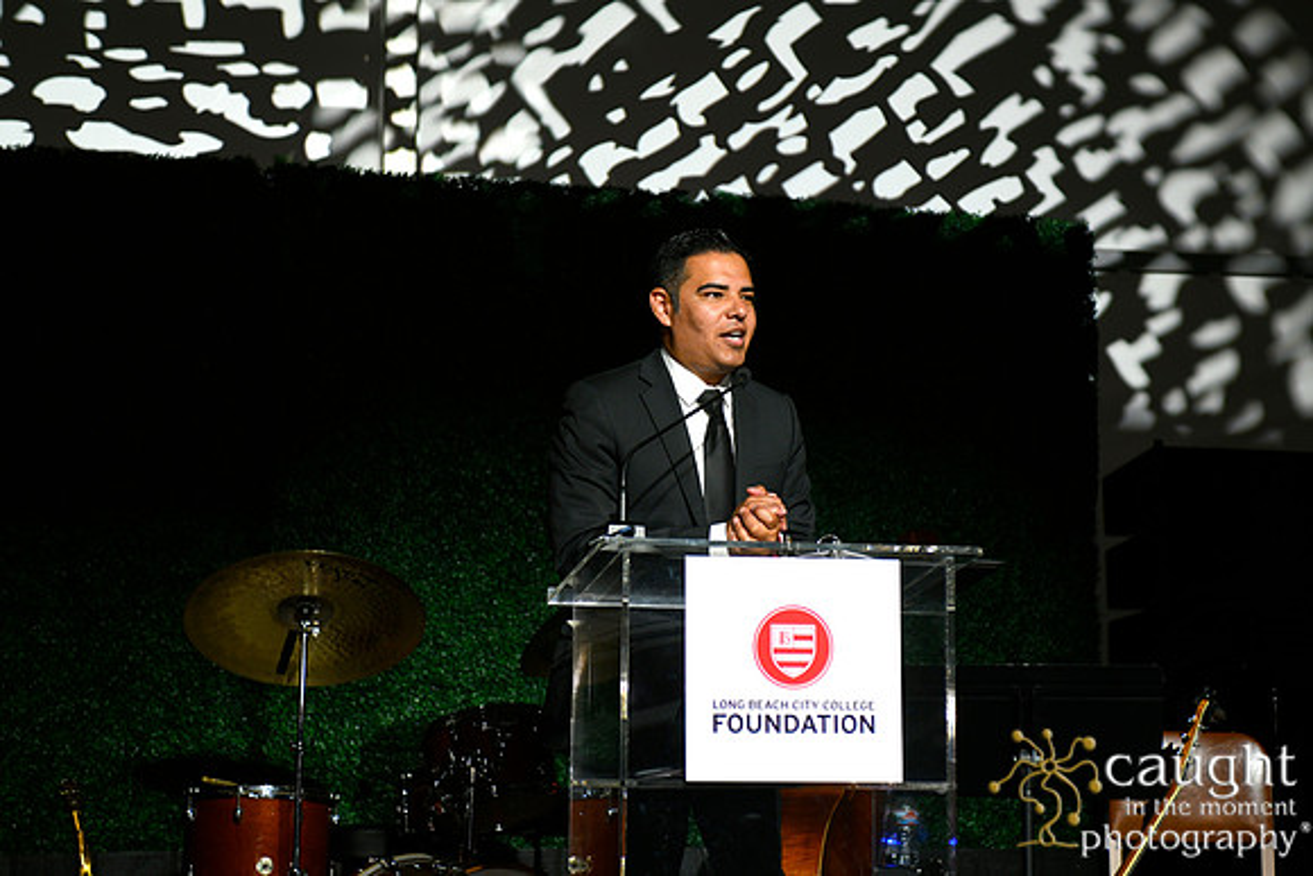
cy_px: 438
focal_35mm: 70
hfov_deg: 28.8
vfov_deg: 19.5
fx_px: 2554
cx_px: 656
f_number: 3.5
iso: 640
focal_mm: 70
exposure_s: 1/250
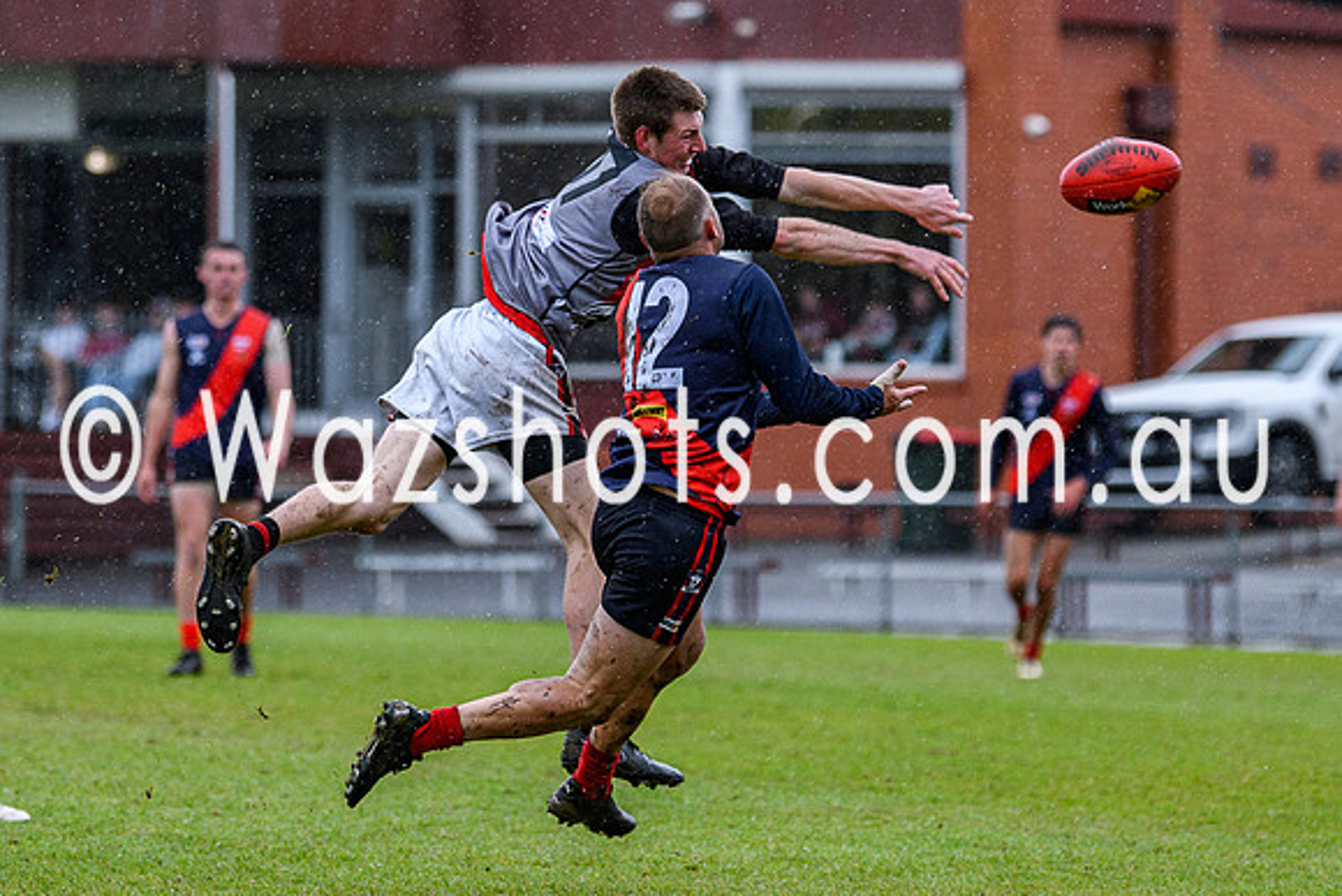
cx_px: 647
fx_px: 13601
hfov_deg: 5.6
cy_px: 364
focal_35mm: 365
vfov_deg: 3.8
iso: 320
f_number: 2.8
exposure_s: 1/1250
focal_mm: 140
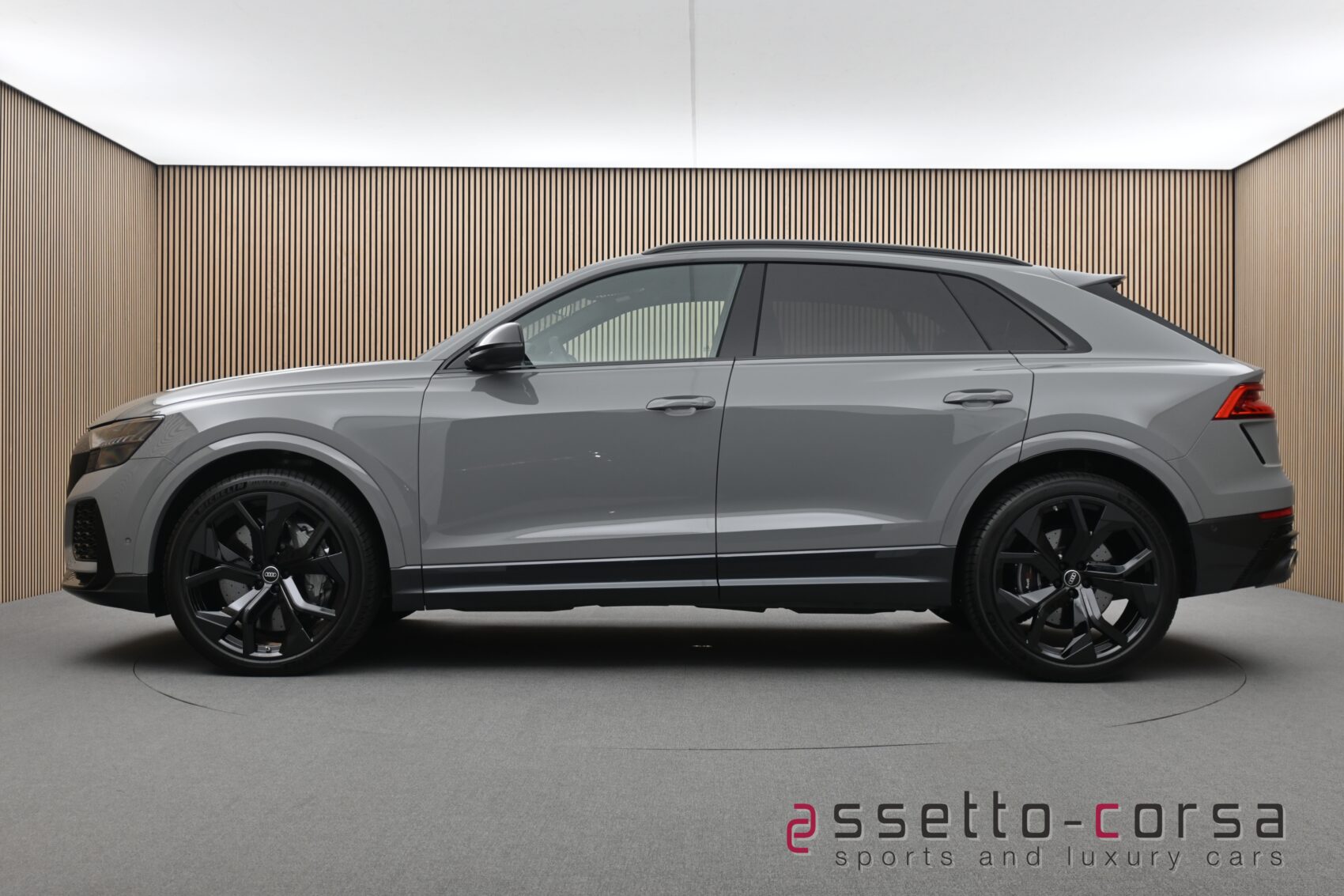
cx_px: 672
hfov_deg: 48.7
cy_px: 448
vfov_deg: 33.6
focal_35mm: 40
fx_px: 1484
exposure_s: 1/40
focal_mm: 26.5
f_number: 4.5
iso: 450
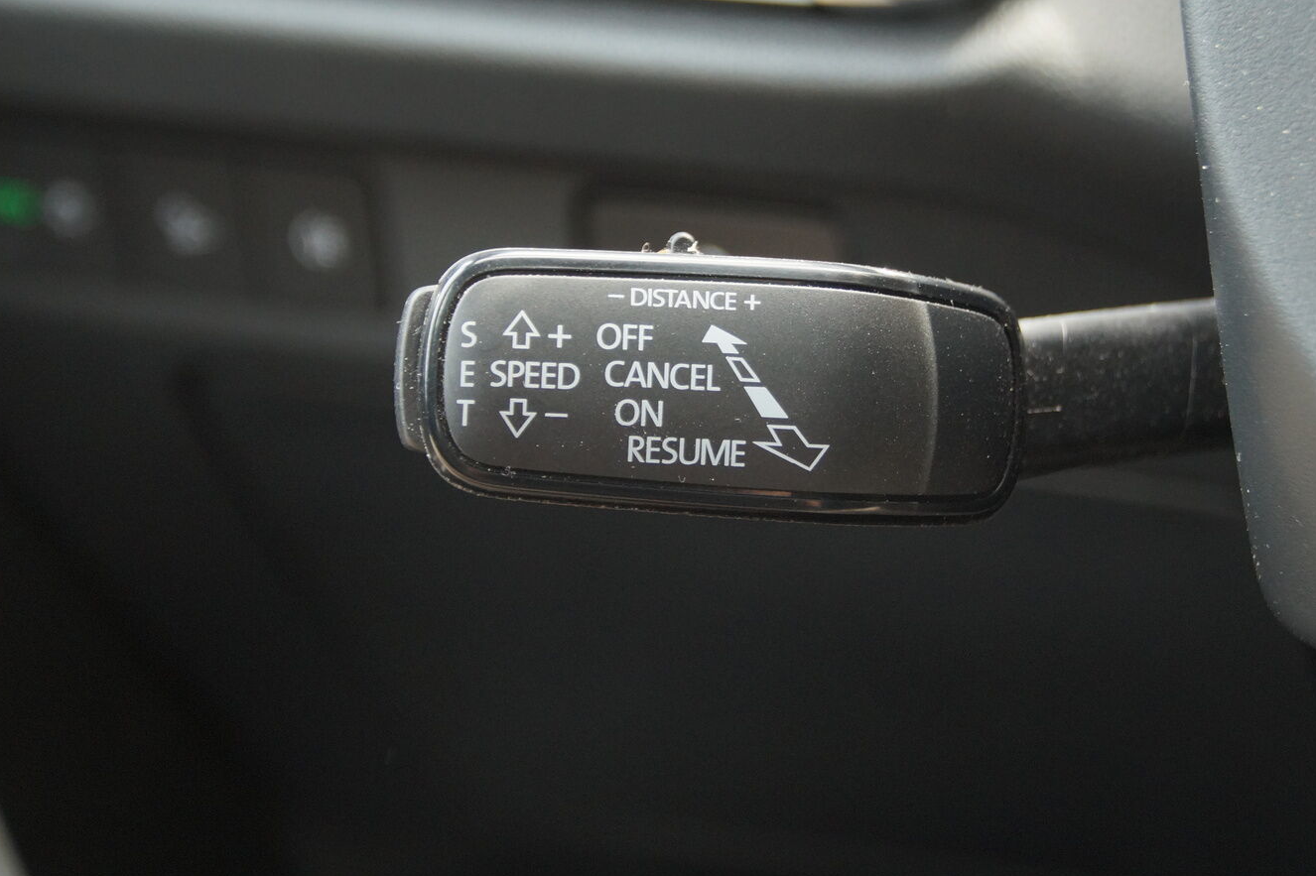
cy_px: 315
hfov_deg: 20.9
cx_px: 733
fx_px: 3571
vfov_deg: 14.0
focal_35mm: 98
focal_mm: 45
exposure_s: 1/80
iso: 500
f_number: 4.5
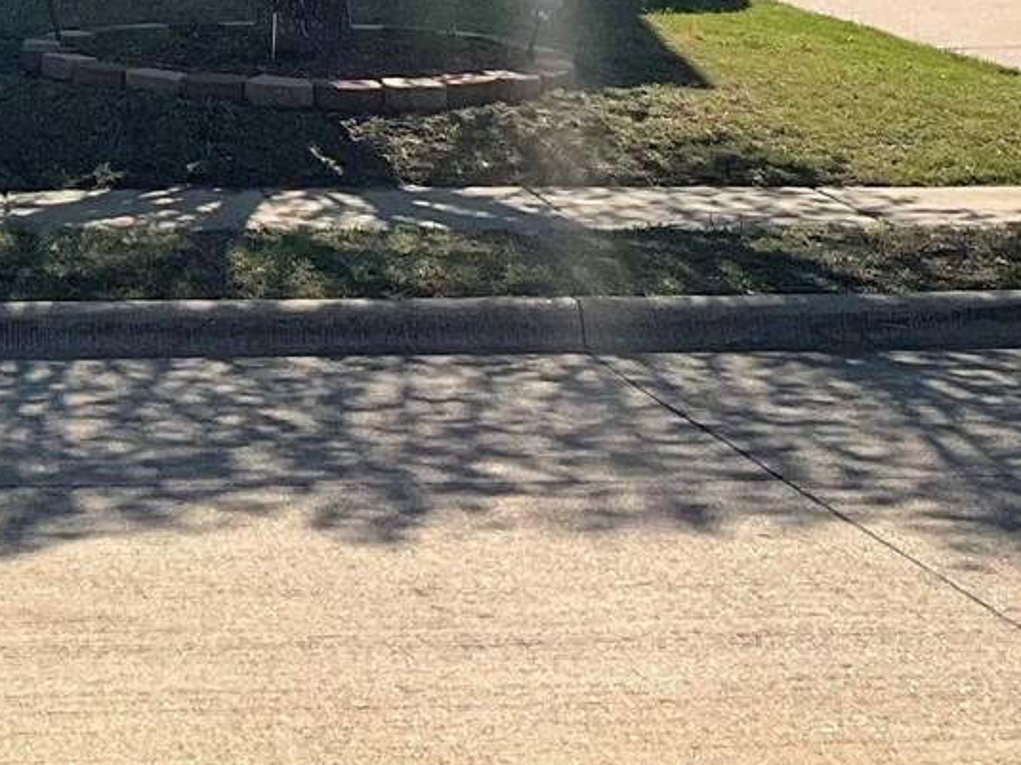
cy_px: -343
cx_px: -240
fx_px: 3273
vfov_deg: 12.7
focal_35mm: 111
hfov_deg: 16.9
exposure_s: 1/2427
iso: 25
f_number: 1.8
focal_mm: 3
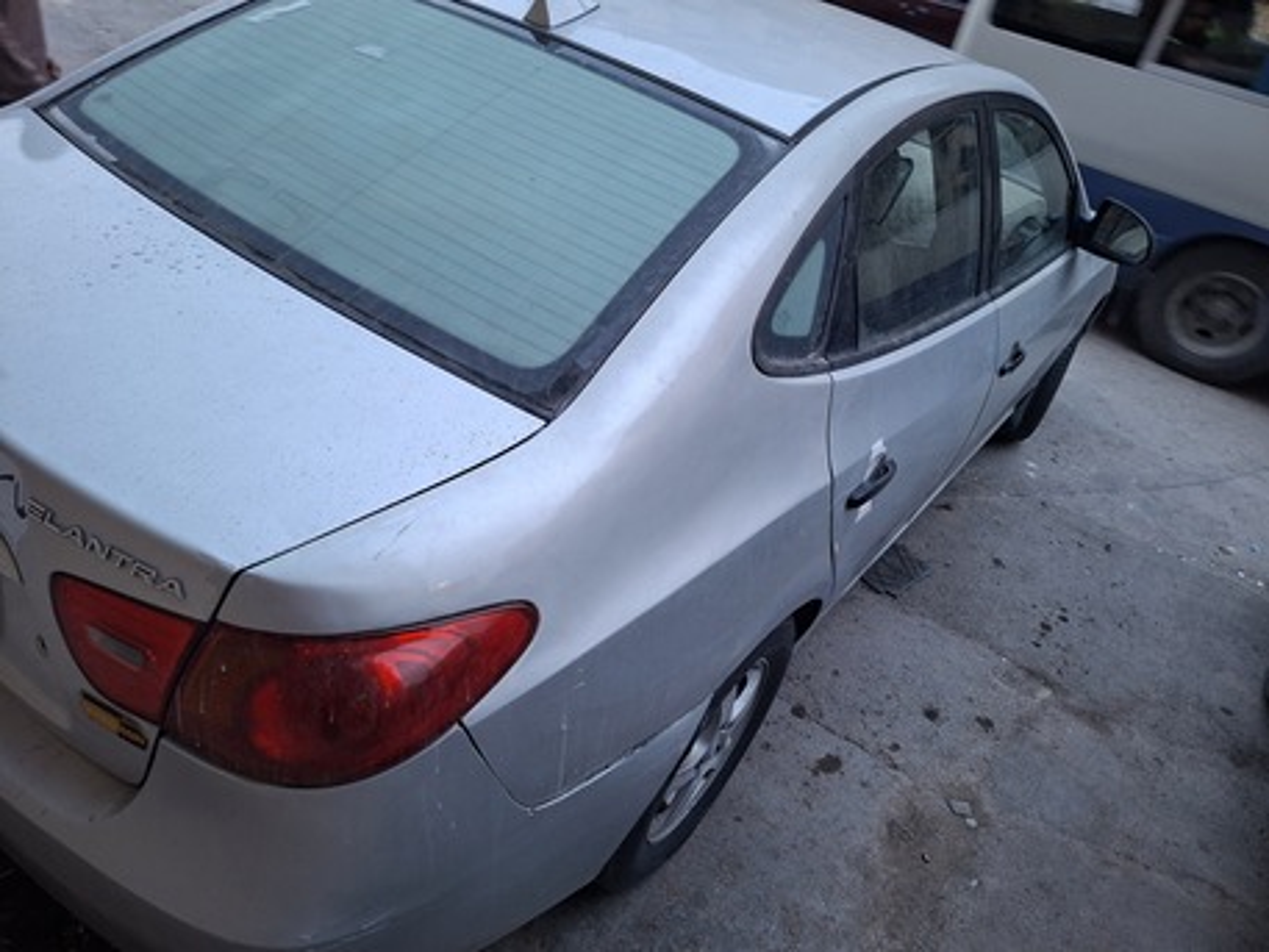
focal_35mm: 23
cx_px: 634
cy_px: 476
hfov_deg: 73.9
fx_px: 843
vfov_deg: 58.9
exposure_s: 1/50
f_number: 1.8
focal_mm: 5.54
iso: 250
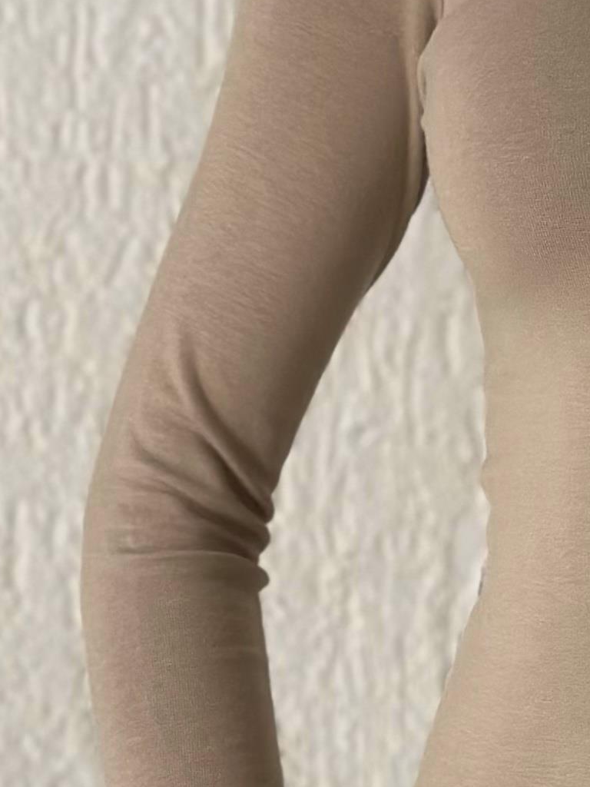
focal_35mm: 189
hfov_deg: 7.7
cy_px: 728
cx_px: 873
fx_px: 4295
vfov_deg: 10.4
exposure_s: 1/60
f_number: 1.78
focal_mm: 6.86
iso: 250
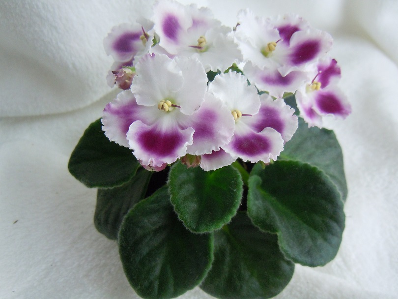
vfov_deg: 46.8
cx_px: 199
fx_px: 345
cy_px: 150
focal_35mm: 30
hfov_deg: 59.9
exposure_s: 1/125
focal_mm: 5.4
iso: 400
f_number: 3.5
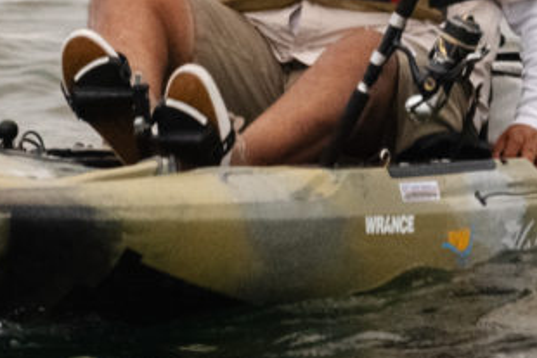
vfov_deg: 2.7
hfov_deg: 4.0
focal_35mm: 518
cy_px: -118
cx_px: 253
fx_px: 7730
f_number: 4
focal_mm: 105
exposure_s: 1/160
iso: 3200
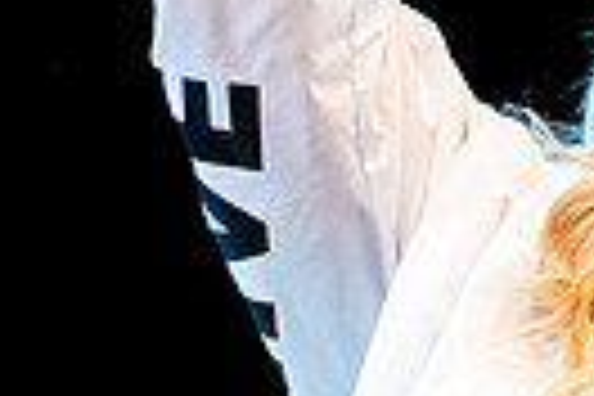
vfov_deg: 3.4
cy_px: 169
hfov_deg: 5.0
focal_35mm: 410
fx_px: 6764
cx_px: 691
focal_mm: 90
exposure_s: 1/800
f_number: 4.5
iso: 4000
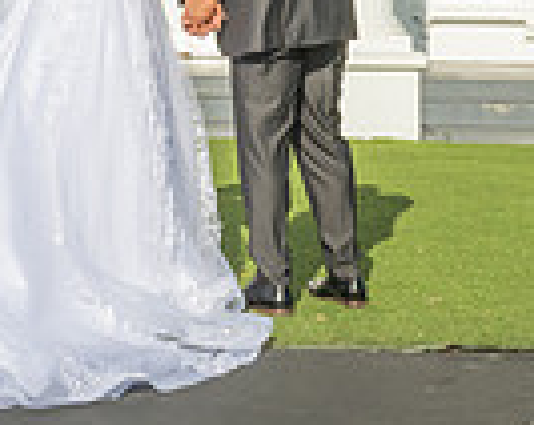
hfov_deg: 15.8
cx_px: 113
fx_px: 1910
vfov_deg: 11.6
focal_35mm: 121
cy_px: -396
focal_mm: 24
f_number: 16
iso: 200
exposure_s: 1/200
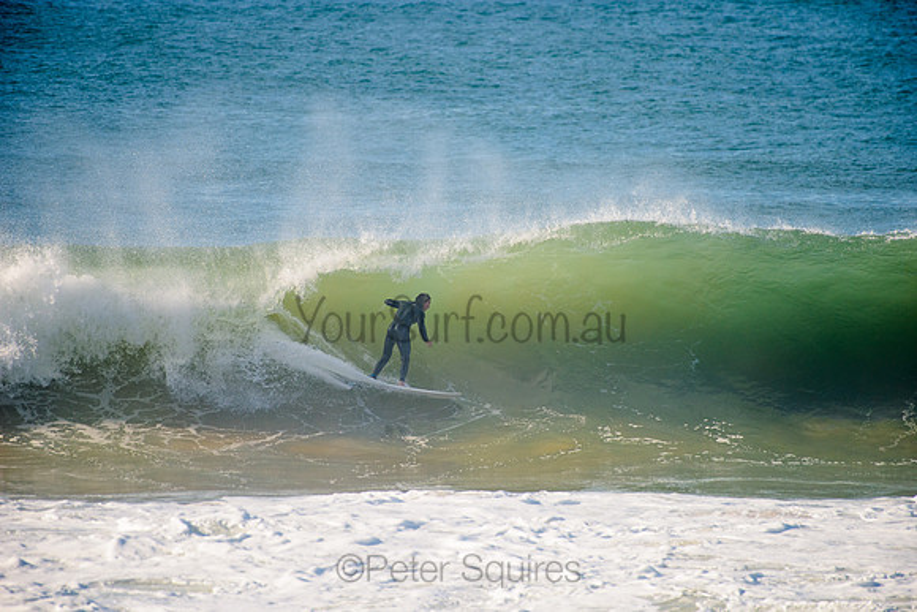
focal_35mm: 500
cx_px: 458
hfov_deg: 4.1
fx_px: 12738
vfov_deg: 2.8
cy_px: 306
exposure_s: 1/1600
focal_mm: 500
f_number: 5.6
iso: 250
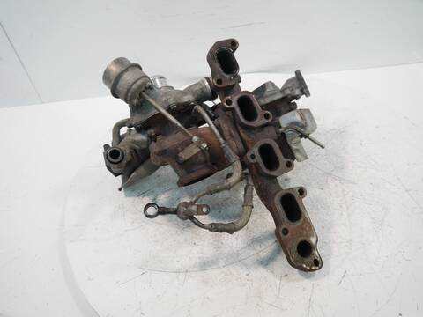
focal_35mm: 28
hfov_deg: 63.4
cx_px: 212
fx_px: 342
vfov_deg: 49.7
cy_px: 158
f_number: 3.5
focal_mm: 14
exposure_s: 1/125
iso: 1000
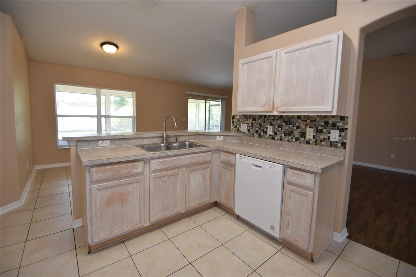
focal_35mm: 15
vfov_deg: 77.3
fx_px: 173
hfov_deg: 100.4
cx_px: 208
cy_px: 138
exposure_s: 1/60
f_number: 4
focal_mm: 10
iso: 220
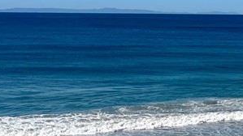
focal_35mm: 97
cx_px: 319
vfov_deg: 12.5
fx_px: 625
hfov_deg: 20.1
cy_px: 45
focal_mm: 5.1
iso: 32
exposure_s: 1/6993
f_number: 1.6
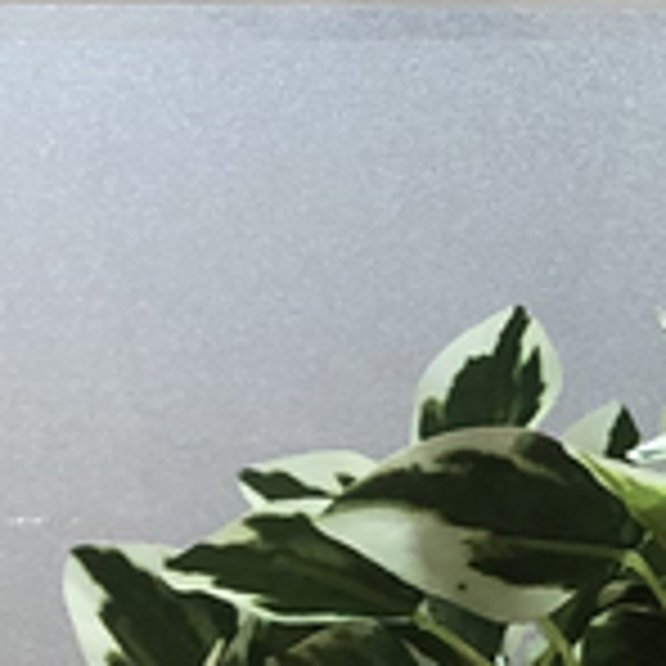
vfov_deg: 8.7
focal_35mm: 200
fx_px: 4353
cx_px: 1863
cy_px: 252
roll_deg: -0.5
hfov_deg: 7.8
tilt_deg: +5.8
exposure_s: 1/50
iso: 25
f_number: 1.8
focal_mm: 3.99
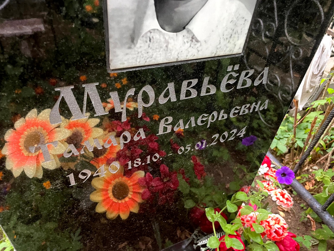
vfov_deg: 53.1
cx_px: 167
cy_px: 126
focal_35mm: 26
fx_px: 251
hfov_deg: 67.3
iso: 640
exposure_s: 1/30
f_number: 1.6
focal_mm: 4.2
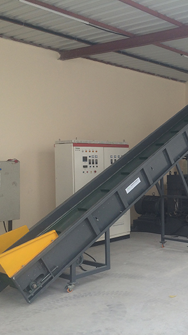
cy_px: 168
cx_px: 183
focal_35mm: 43
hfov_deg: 26.4
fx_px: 381
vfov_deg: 47.3
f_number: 2.2
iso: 50
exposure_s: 1/120
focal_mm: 4.15
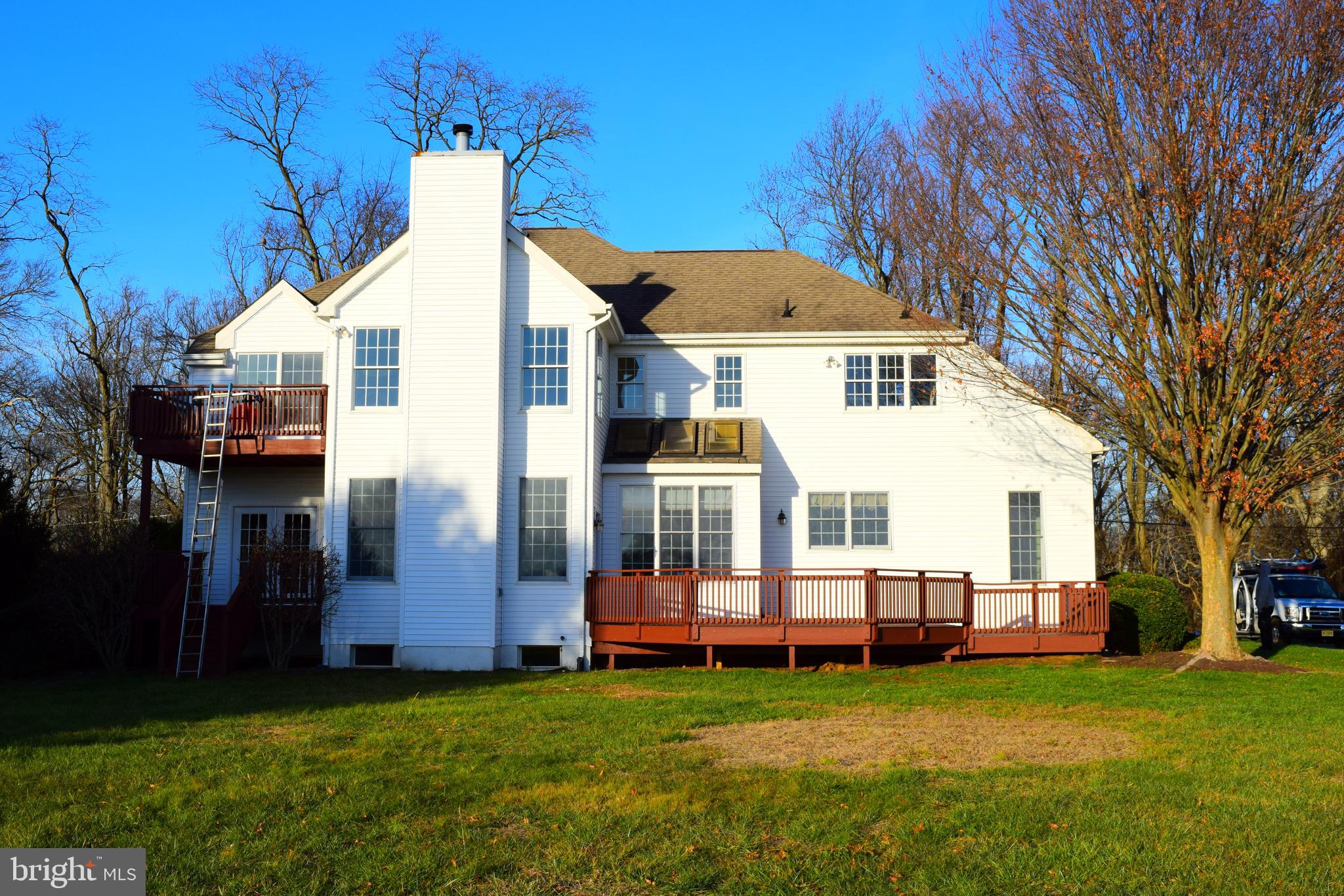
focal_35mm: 36
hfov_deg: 53.1
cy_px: 448
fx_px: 1344
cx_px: 672
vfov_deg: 36.9
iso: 200
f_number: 11
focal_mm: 24
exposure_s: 1/500
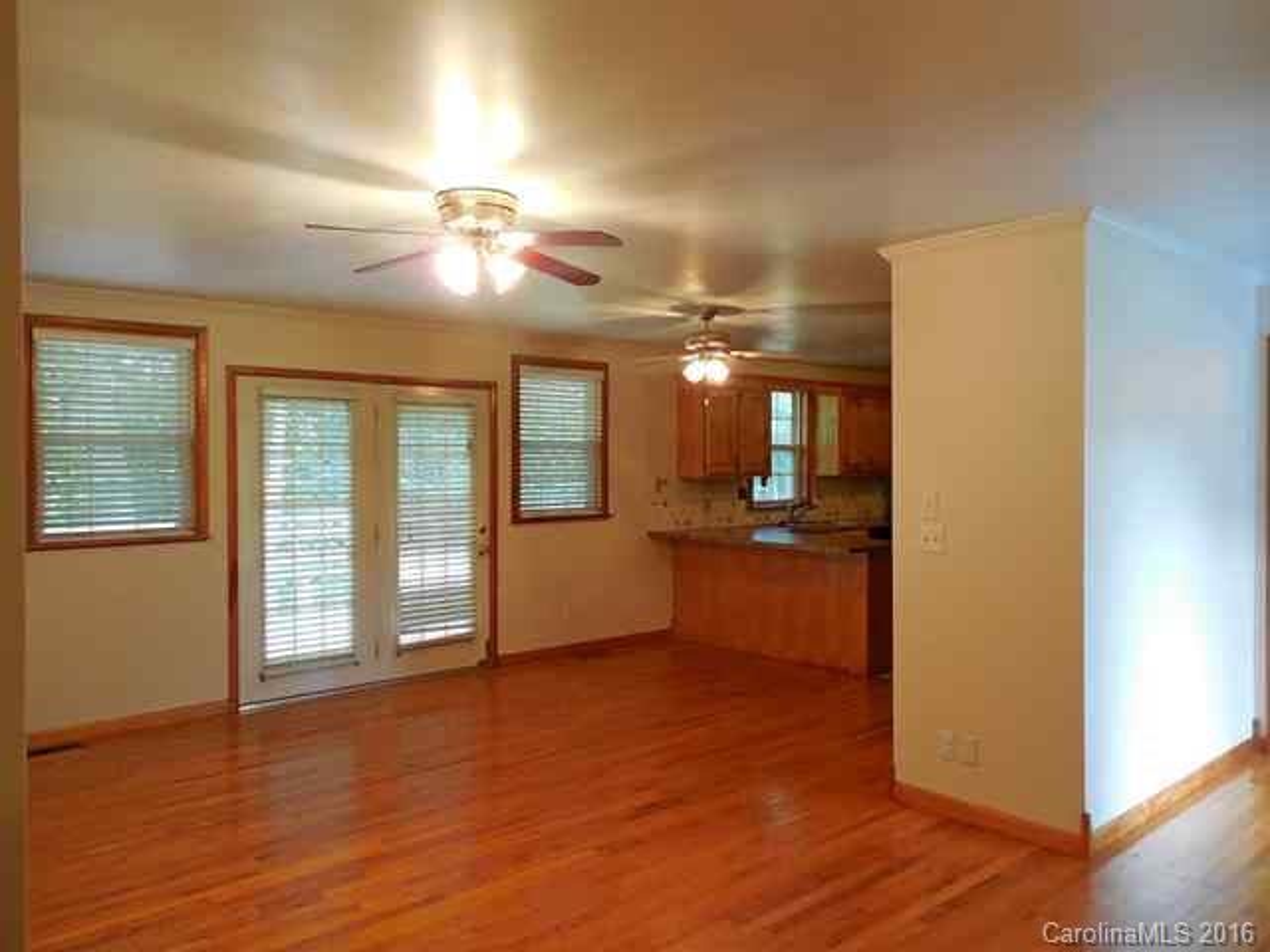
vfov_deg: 54.9
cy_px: 476
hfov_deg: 69.4
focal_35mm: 25
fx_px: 917
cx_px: 635
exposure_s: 1/20
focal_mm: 4.5
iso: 400
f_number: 3.3
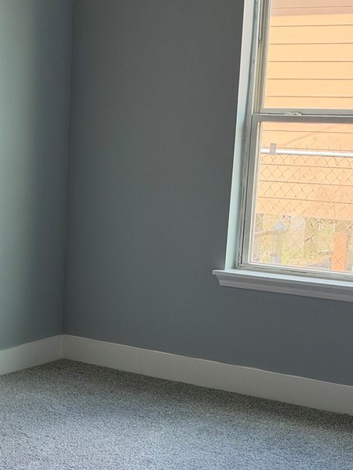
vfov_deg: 23.3
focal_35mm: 82
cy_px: 410
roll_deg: +0.8
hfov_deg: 17.4
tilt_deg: -16.2
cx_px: -29
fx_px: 1114
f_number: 1.8
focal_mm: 6.93
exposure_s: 1/180
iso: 160
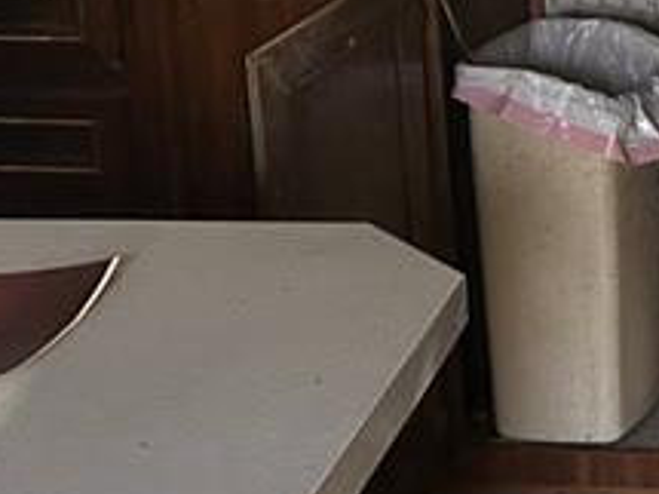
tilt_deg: -14.3
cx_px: 864
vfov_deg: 11.7
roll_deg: +1.3
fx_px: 2359
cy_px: -74
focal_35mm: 124
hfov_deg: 15.1
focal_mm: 5.7
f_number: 1.5
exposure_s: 1/60
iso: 400
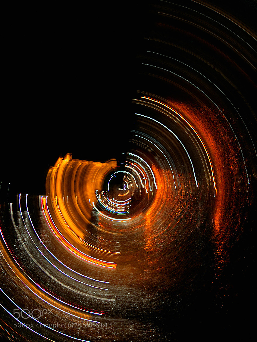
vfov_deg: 63.4
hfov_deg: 49.8
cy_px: 171
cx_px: 128
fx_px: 277
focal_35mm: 28
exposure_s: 3.2
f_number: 3.5
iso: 200
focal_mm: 14
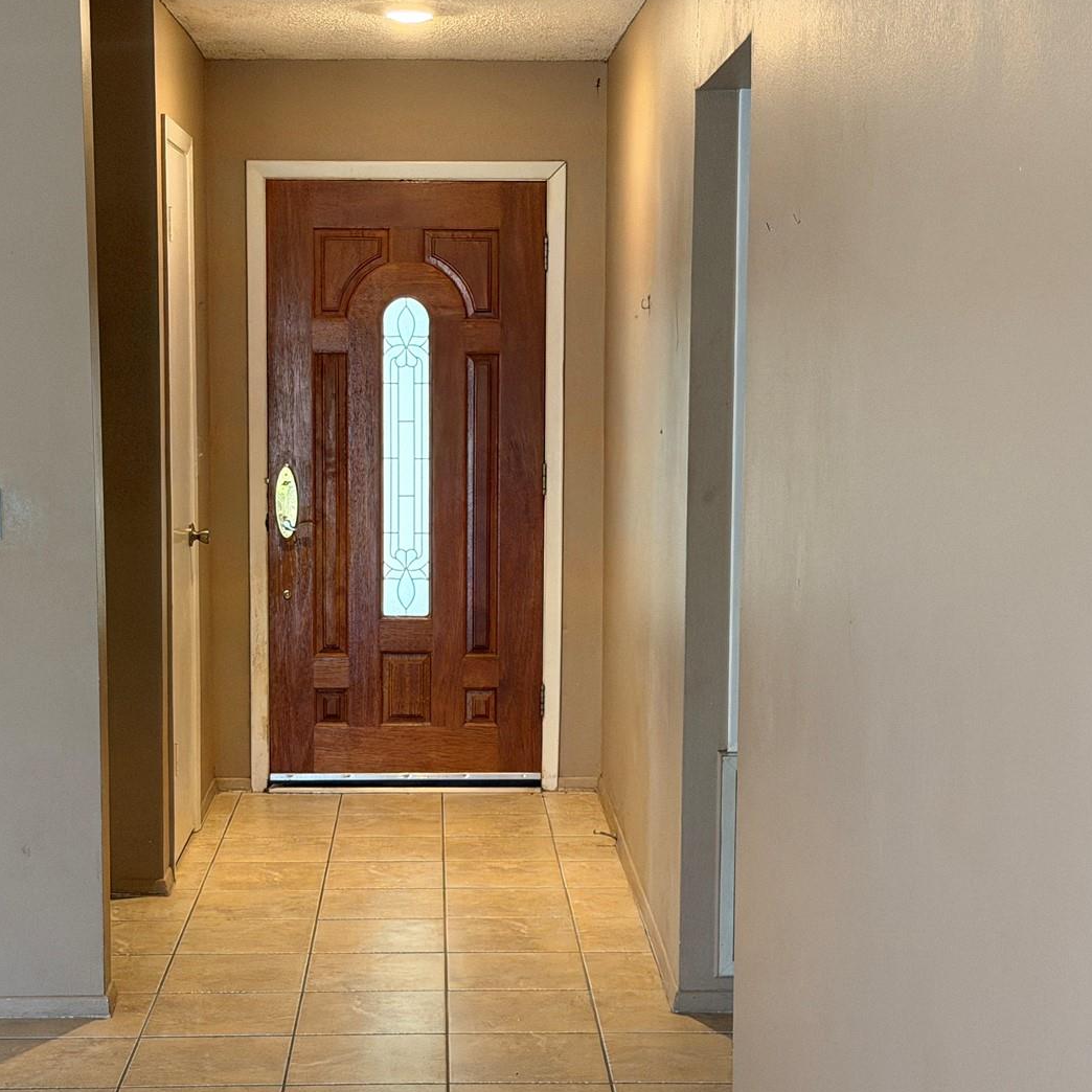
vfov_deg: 26.5
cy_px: 602
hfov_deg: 26.5
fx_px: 2320
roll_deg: +0.4
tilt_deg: -7.4
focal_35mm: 65
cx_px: 483
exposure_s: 1/60
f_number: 1.78
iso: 250
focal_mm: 6.76
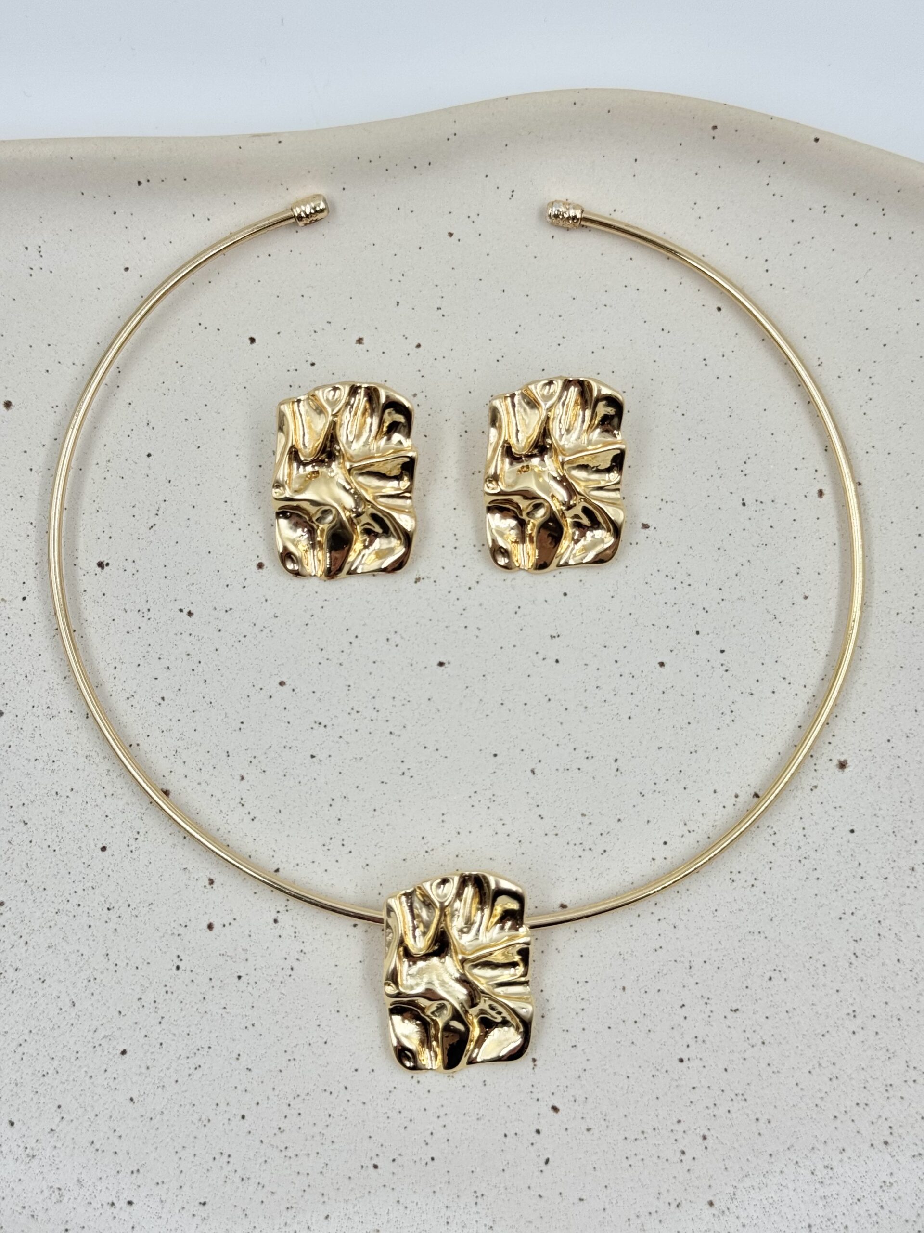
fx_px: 1708
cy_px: 616
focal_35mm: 48
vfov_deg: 39.7
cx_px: 462
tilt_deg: -81.7
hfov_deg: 30.3
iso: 64
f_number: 1.78
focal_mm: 6.76
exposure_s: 1/522
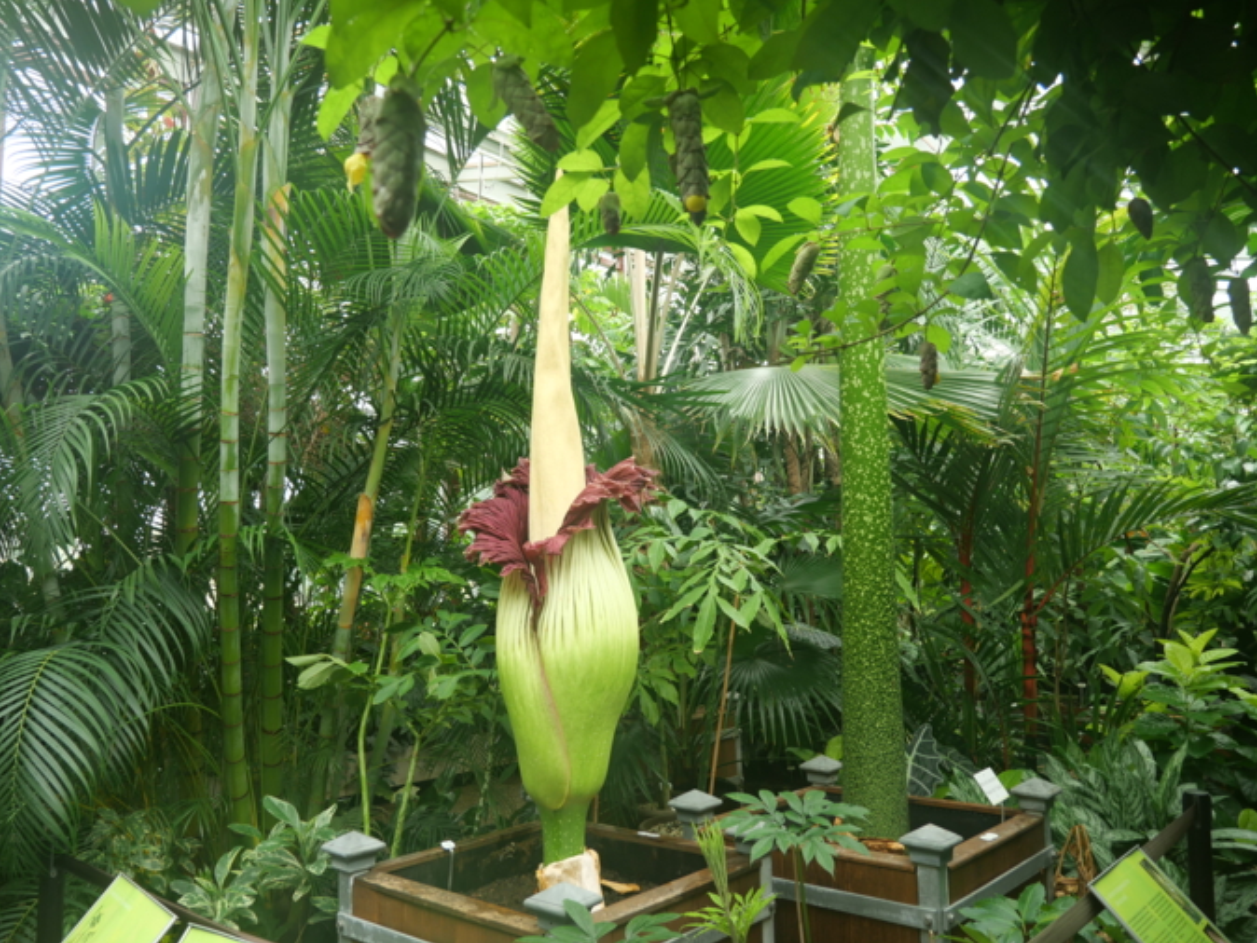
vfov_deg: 53.1
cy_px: 451
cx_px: 591
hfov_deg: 67.2
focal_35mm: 26
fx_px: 944
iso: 250
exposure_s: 1/40
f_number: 3.5
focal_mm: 12
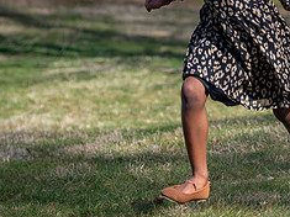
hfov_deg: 4.2
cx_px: 296
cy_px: 112
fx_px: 3935
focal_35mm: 470
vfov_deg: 3.2
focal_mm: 116
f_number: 4
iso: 250
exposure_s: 1/1600
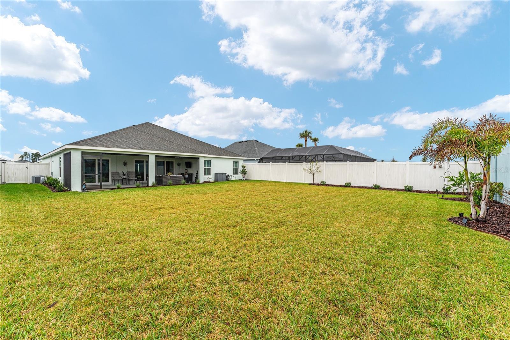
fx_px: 211
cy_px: 170
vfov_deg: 77.7
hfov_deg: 100.8
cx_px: 255
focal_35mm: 15
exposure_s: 1/250
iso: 320
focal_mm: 14.9
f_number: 7.1
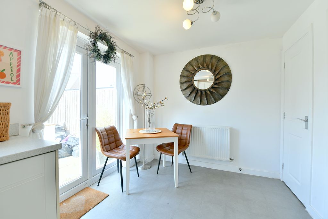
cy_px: 110
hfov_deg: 104.2
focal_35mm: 14
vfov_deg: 81.2
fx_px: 128
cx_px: 164
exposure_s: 1/50
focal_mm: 14
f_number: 7.1
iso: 160
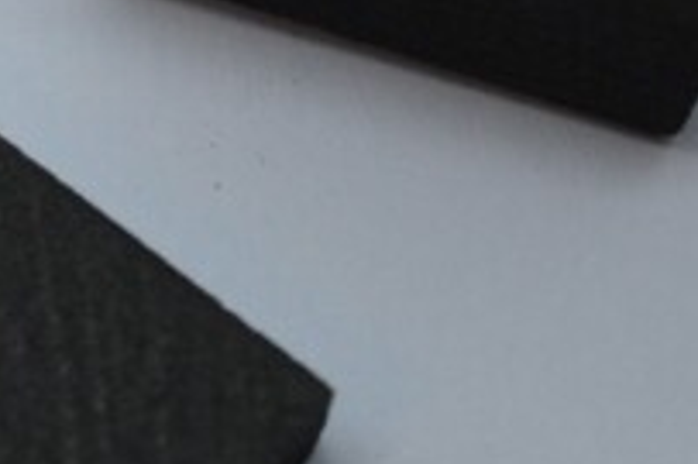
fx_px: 5672
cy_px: 122
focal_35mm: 293
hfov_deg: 6.9
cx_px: -368
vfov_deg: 4.7
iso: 400
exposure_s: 1/125
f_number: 5.6
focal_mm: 55
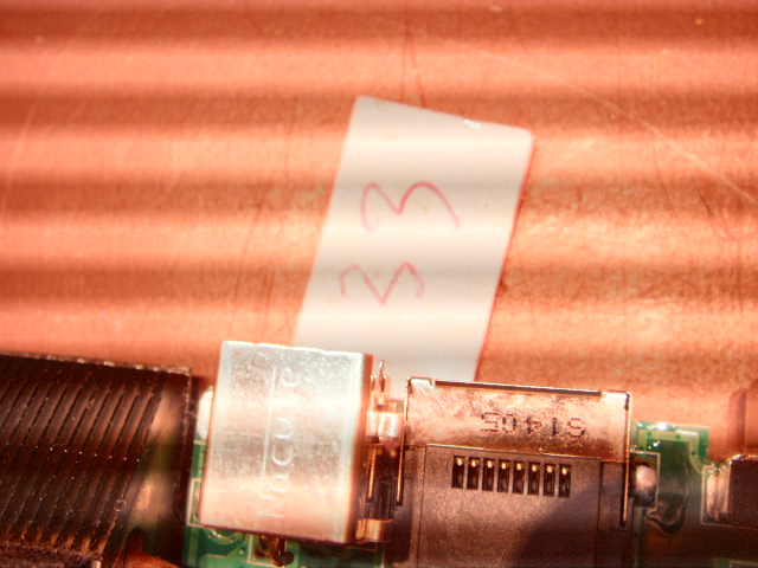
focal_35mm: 39
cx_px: 379
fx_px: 854
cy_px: 284
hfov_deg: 47.9
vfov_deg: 36.8
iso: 100
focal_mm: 6.6
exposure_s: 1/45
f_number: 3.5
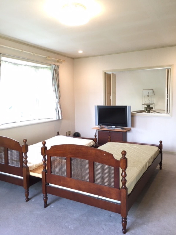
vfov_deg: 61.7
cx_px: 88
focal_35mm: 29
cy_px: 118
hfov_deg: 48.2
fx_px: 197
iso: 50
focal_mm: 4.15
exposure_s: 1/15
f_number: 2.2
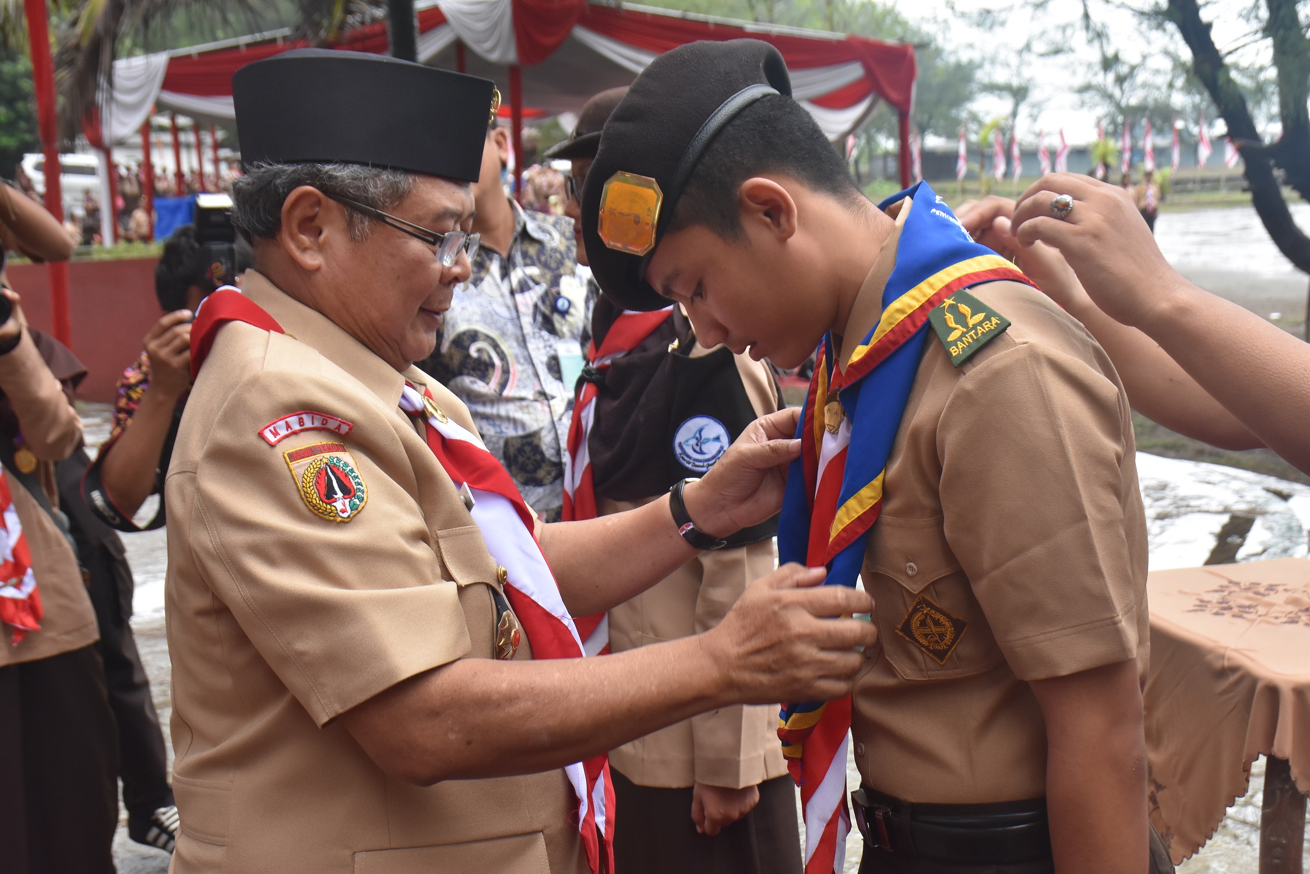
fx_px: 1911
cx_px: 655
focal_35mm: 52
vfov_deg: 25.8
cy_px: 437
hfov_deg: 37.8
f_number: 8
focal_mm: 35
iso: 800
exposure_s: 1/320
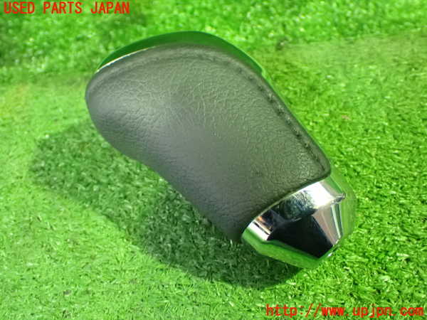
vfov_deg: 35.1
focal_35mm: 41
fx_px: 506
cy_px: 160
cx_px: 214
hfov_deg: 45.8
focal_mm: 7.31
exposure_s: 1/30
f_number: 2.8
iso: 1600
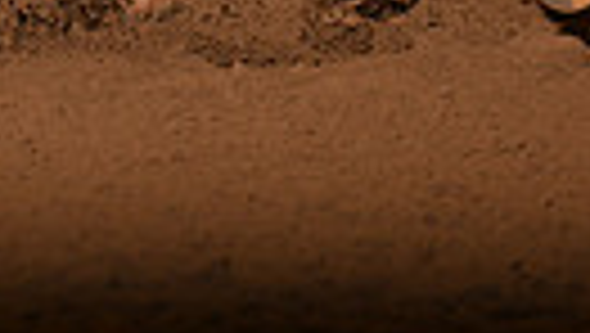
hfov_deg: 2.0
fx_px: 16678
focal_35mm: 1065
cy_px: -430
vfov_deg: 1.1
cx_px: -68
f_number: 5.6
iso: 1000
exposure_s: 1/250
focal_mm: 230
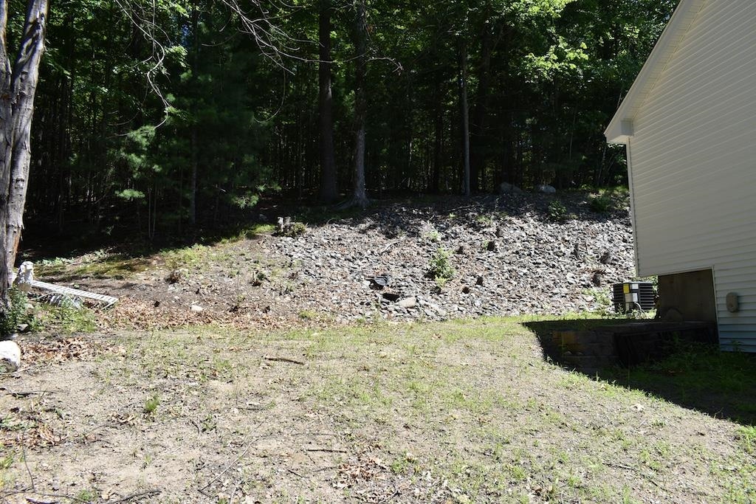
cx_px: 378
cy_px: 252
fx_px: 567
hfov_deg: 67.4
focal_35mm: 27
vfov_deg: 47.9
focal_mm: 18
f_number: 8
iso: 125
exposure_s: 1/250
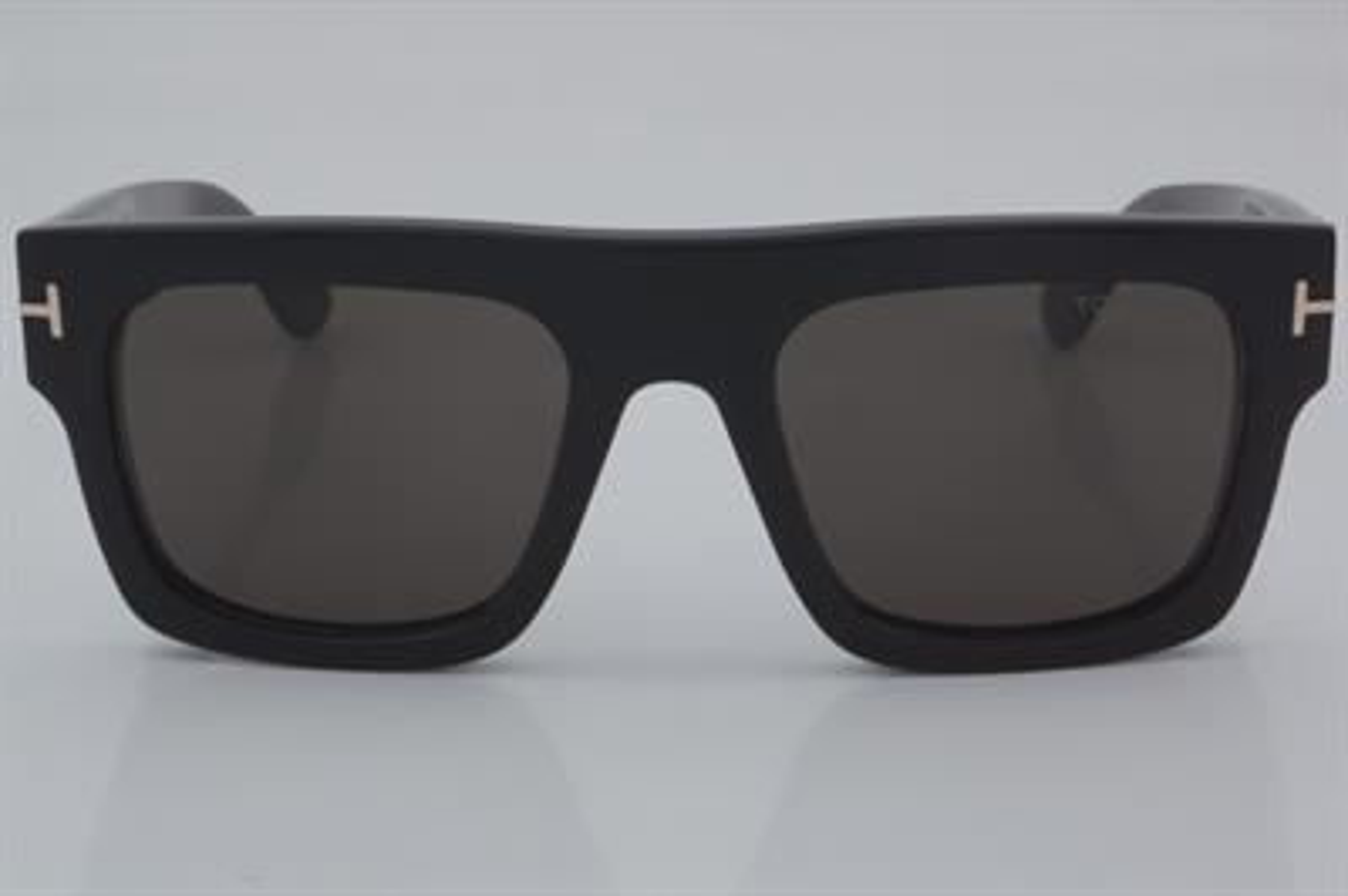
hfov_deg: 24.6
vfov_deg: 16.5
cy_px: 448
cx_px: 674
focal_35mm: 82
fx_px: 3087
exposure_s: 1/4
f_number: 32
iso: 100
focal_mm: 55
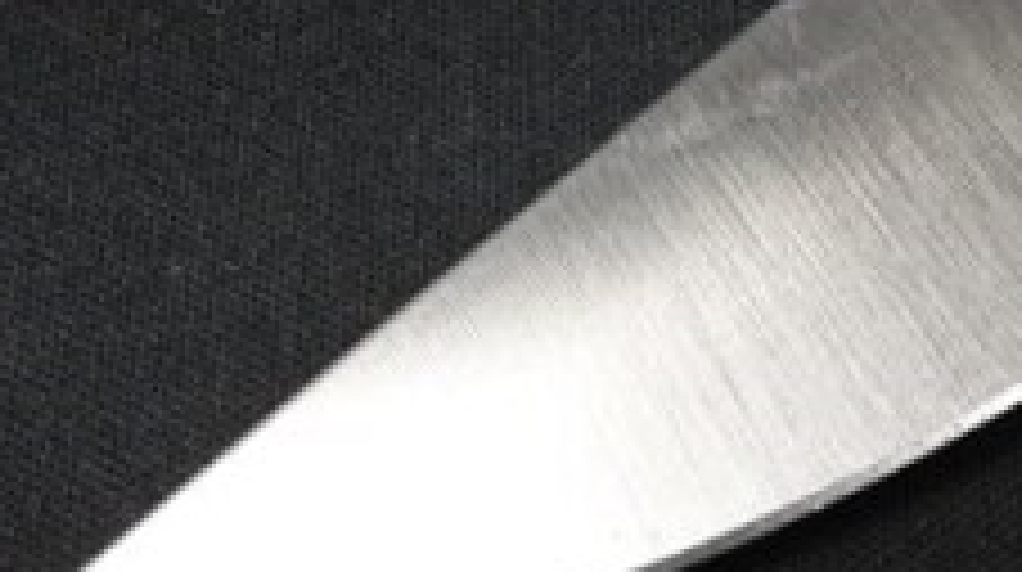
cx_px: 1022
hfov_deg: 28.0
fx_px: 1922
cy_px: -36
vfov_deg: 16.5
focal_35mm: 71
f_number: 10
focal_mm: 9
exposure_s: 1/30
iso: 1250
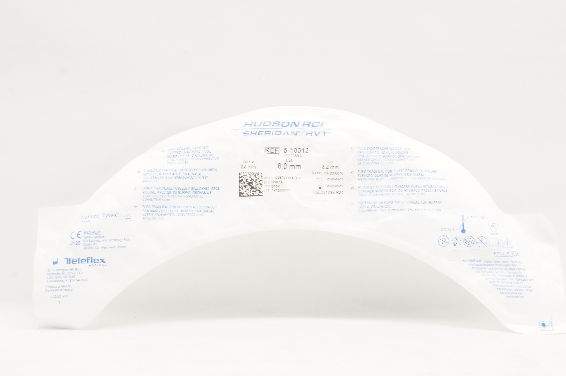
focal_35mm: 82
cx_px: 283
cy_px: 188
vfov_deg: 16.5
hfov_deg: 24.6
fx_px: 1296
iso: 800
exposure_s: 1/20
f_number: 14
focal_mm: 55
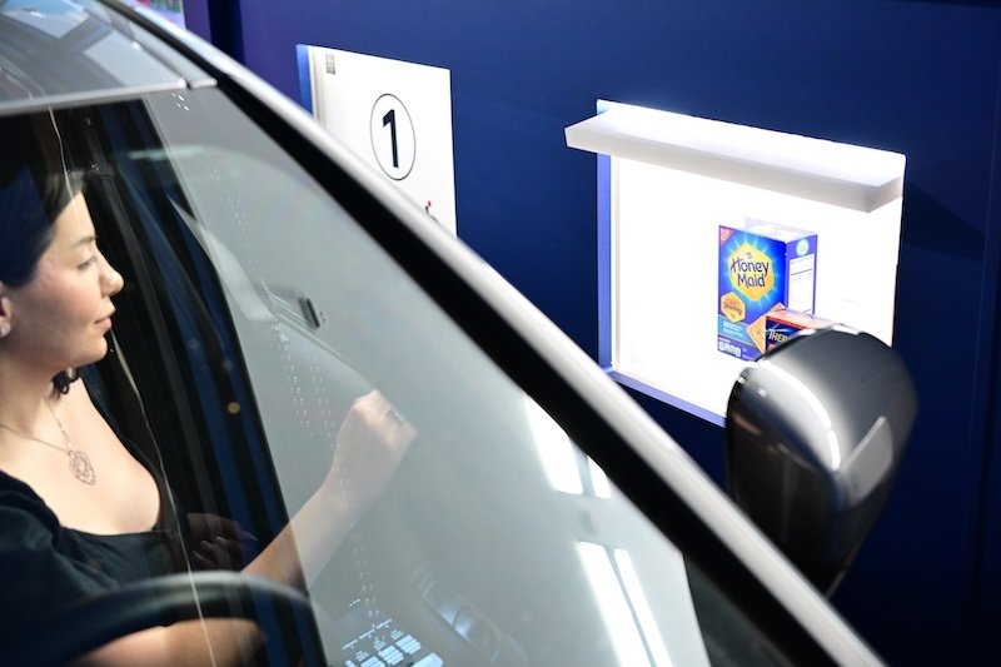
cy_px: 334
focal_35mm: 46
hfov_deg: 42.8
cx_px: 500
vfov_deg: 29.2
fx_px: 1279
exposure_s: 1/60
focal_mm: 46
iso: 3200
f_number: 4
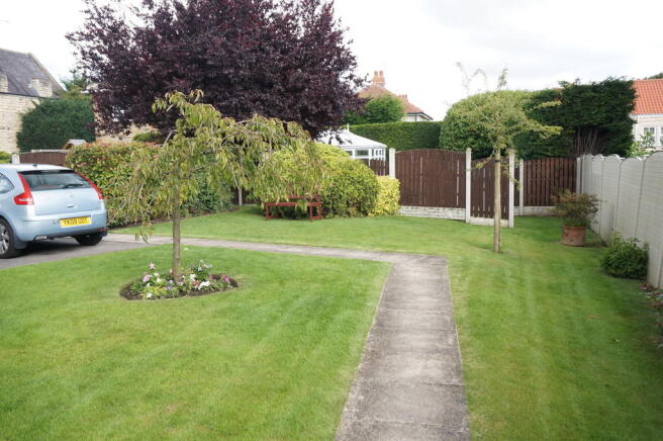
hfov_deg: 59.5
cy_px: 220
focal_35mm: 32
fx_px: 580
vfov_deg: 41.6
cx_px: 332
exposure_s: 1/80
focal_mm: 21
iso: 100
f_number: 5.6
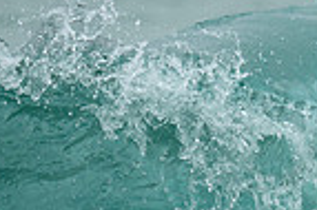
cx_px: 576
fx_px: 41268
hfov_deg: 0.4
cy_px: 152
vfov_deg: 0.3
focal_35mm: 4692
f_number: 6.3
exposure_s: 1/2000
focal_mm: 800
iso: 320
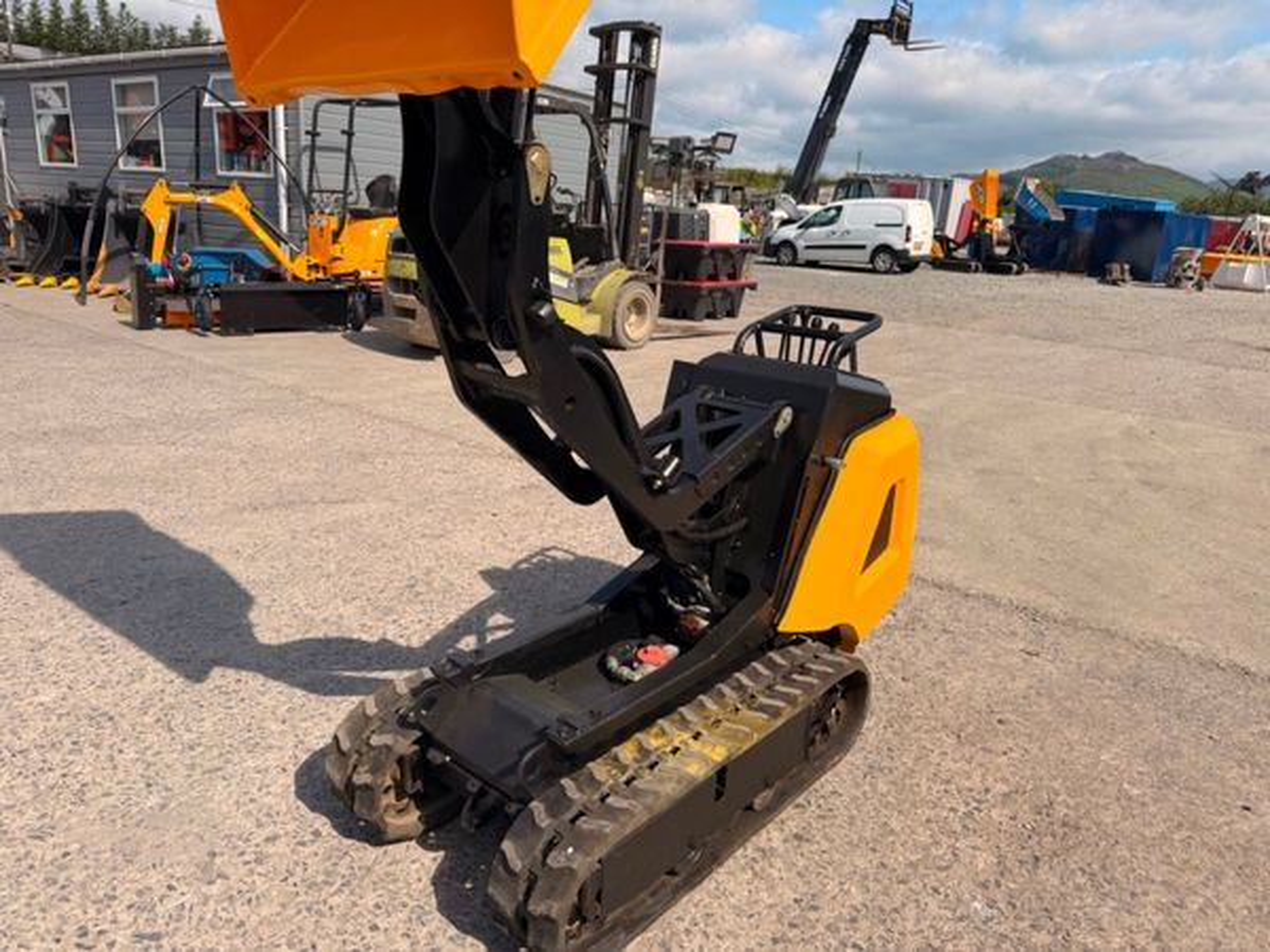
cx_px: 635
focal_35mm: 24
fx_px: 881
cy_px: 476
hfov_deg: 71.6
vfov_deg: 56.8
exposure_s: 1/4975
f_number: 1.78
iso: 80
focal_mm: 6.76
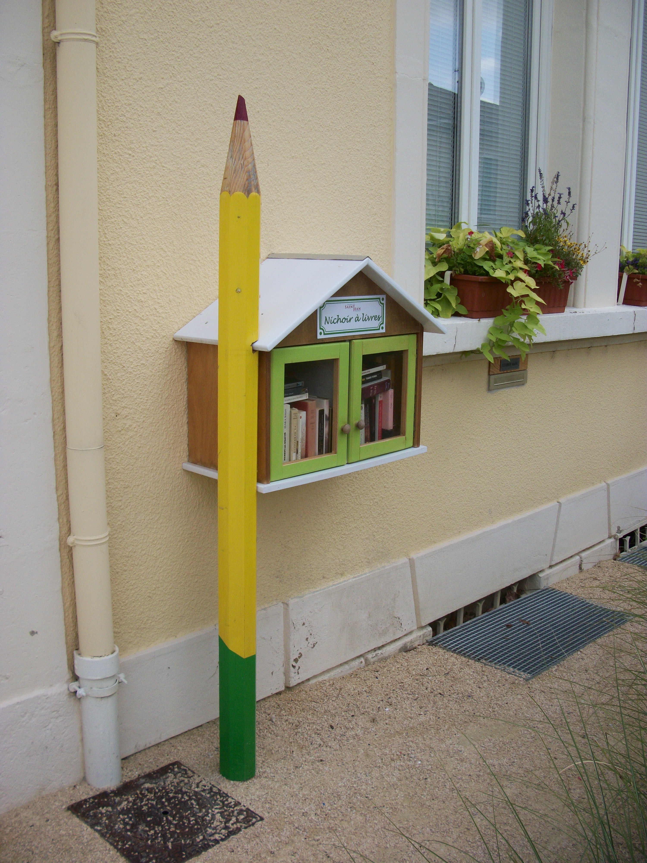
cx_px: 324
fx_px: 872
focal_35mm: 35
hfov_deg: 40.7
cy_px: 432
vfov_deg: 52.6
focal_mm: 6.3
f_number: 3.1
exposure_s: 1/640
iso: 80
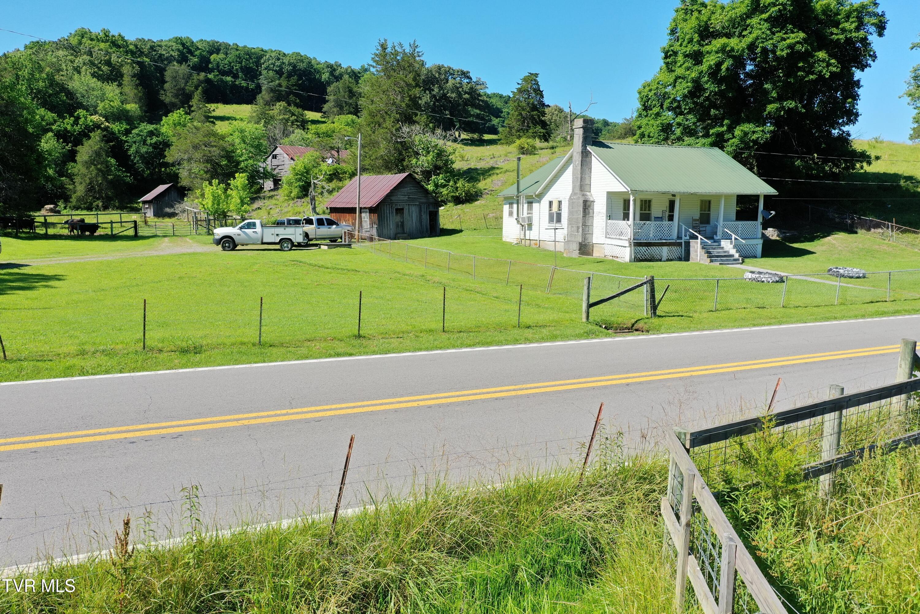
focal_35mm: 28
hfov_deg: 65.5
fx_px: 715
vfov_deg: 46.4
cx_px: 460
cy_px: 307
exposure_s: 1/120
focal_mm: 10.26
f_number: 4
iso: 100
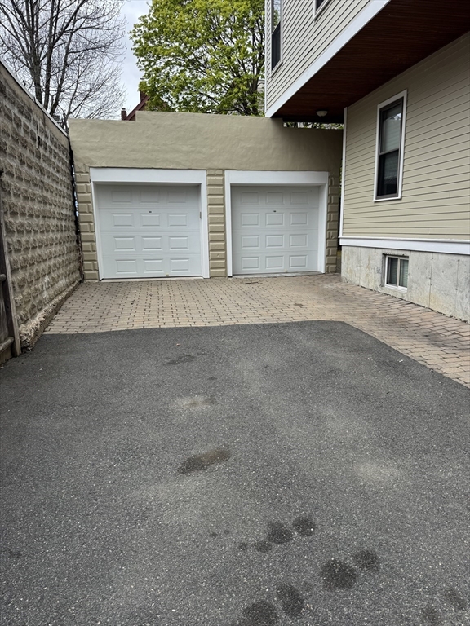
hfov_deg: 56.8
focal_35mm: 24
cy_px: 313
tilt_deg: -10.6
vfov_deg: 71.6
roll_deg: +1.4
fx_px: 434
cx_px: 235
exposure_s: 1/1678
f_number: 1.78
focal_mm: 6.76
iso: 80
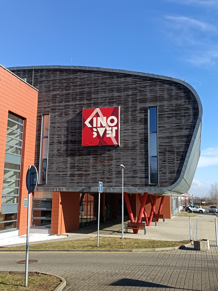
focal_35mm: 36
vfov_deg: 51.4
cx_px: 109
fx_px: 302
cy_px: 146
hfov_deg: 39.7
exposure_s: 1/241
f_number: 1.75
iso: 100
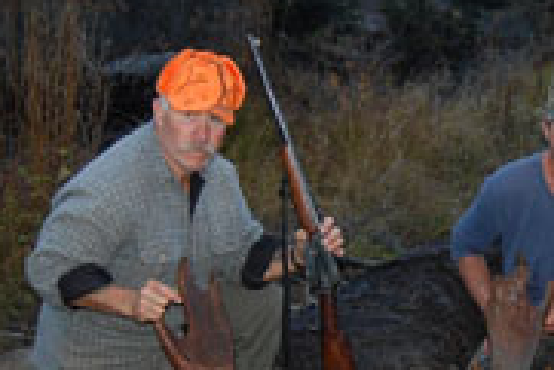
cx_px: 410
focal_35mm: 76
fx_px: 1172
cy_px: 321
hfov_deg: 26.3
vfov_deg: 17.7
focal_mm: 23
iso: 400
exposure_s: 1/60
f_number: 3.8
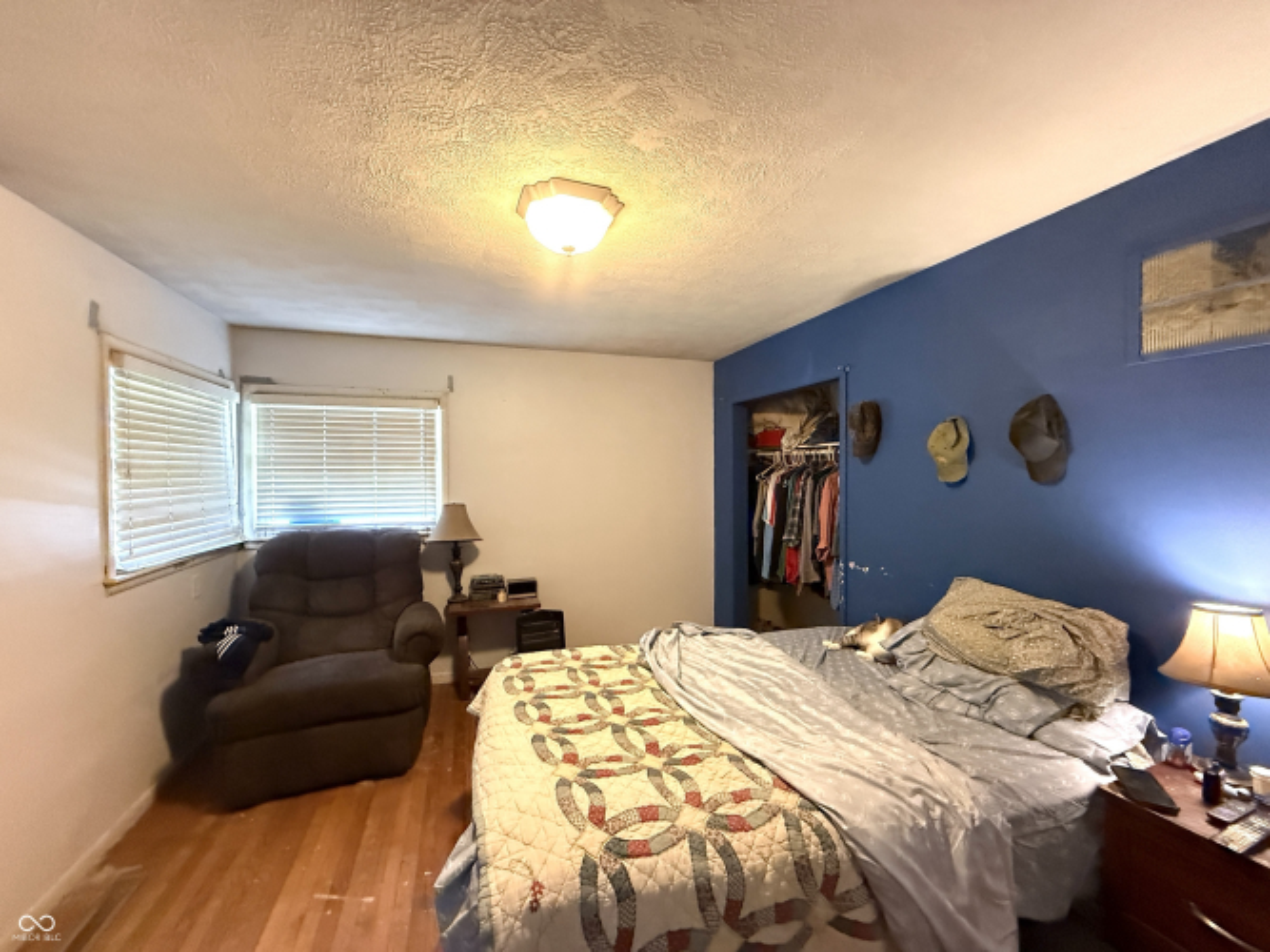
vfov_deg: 85.7
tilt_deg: -0.5
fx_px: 514
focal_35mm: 14
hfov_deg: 102.1
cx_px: 635
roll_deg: -0.3
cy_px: 476
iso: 800
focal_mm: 2.22
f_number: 2.2
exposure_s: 1/60
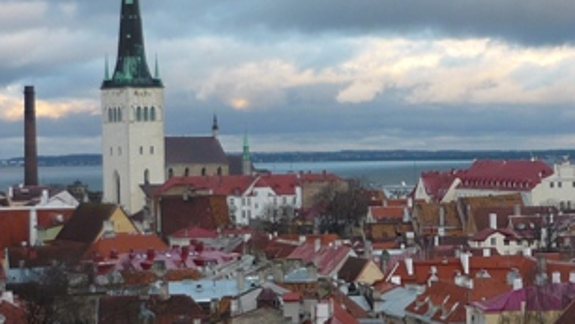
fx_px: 1373
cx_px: 446
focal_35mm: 90
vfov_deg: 13.5
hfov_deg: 23.4
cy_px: 185
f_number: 2.8
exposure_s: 1/125
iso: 100
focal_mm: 5.5
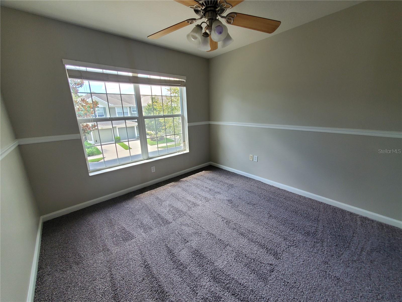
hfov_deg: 106.2
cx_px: 201
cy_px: 151
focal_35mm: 13
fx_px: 151
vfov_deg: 89.9
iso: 80
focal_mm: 1.8
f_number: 2.2
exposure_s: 1/75
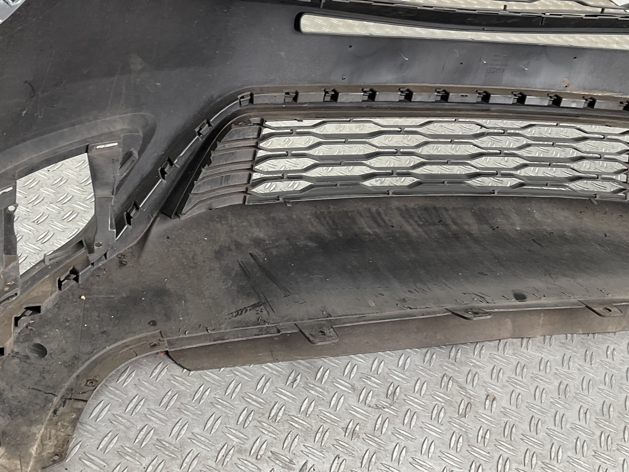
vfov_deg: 31.4
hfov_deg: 41.0
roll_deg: -15.0
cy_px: 173
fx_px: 836
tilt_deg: -33.9
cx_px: 236
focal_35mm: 46
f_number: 1.8
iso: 32
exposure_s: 1/100
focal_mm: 3
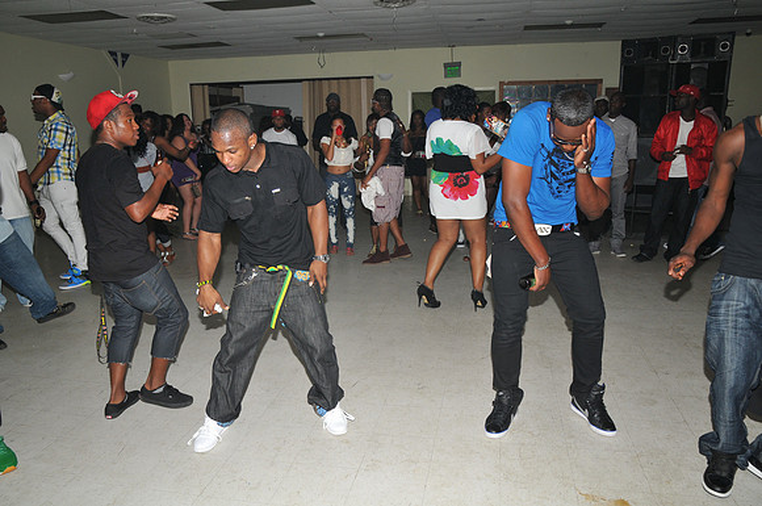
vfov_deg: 47.8
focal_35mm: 27
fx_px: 571
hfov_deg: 67.5
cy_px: 253
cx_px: 381
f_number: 5
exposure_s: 1/250
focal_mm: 18
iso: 320
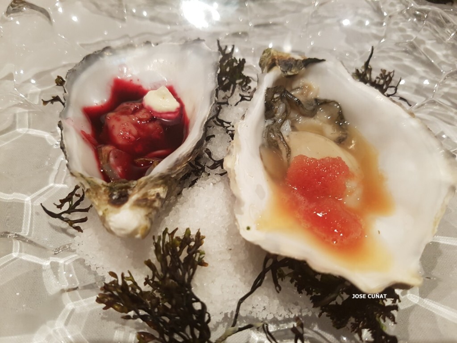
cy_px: 172
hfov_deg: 67.3
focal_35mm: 26
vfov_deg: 53.1
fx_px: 343
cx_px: 228
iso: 125
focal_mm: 4.2
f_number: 1.7
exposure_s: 1/50
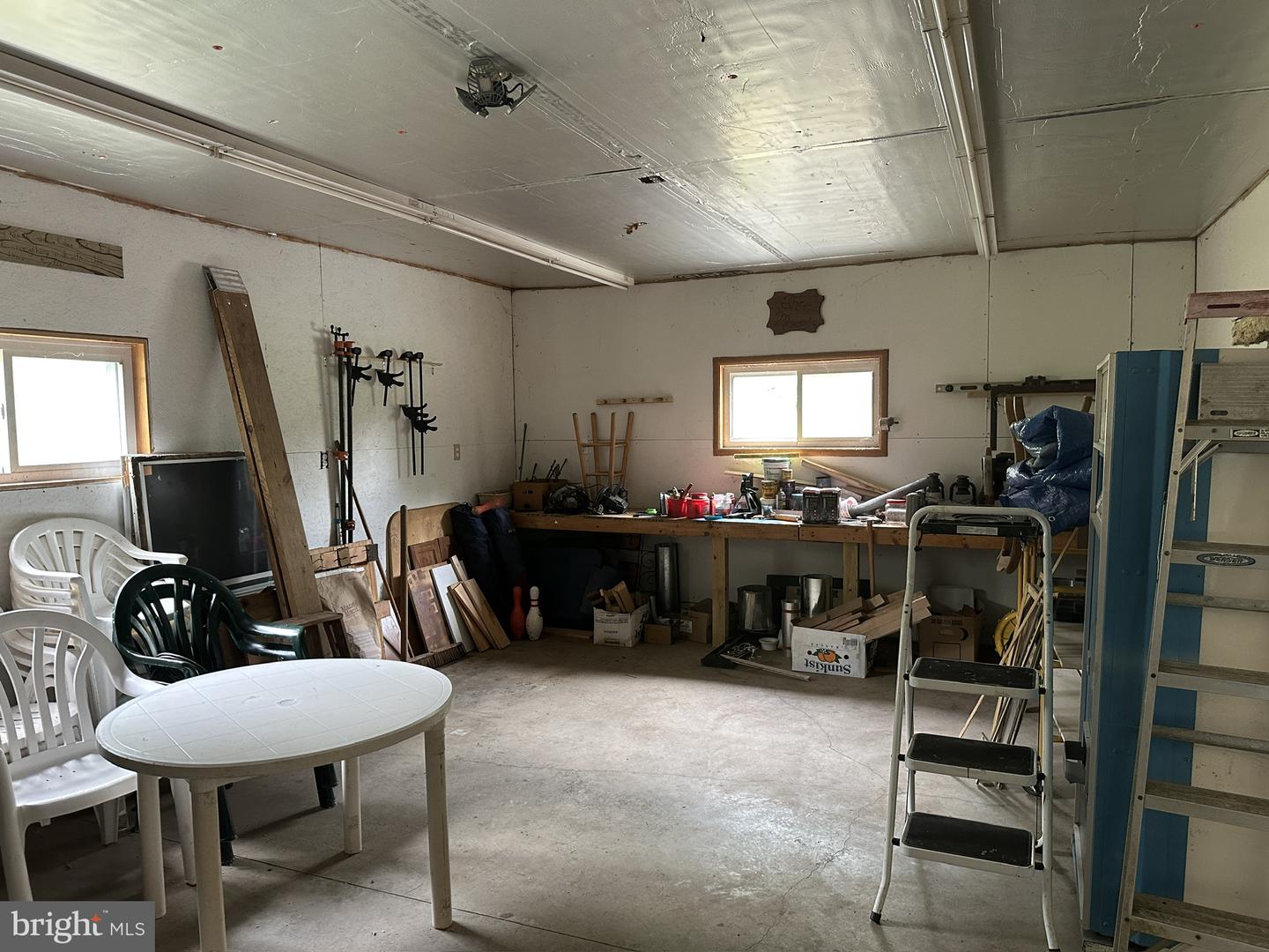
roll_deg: +1.6
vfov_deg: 56.8
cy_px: 476
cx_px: 634
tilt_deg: -3.2
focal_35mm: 24
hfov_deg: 71.6
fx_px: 880
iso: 250
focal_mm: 6.86
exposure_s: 1/60
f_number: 1.78
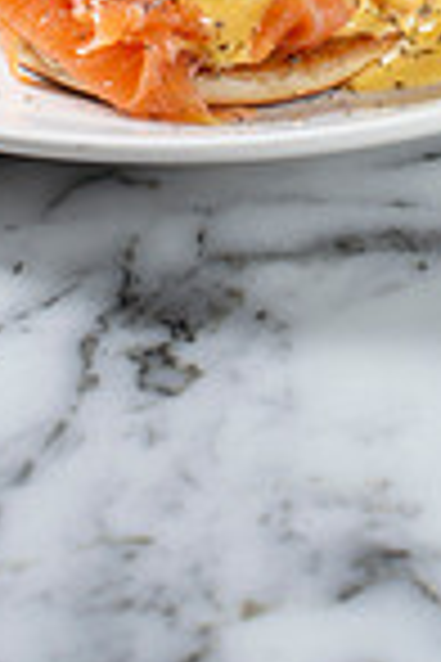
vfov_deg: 12.8
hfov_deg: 8.9
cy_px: -275
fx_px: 2811
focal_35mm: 153
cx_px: 392
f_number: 8
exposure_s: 1/200
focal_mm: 50
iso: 200
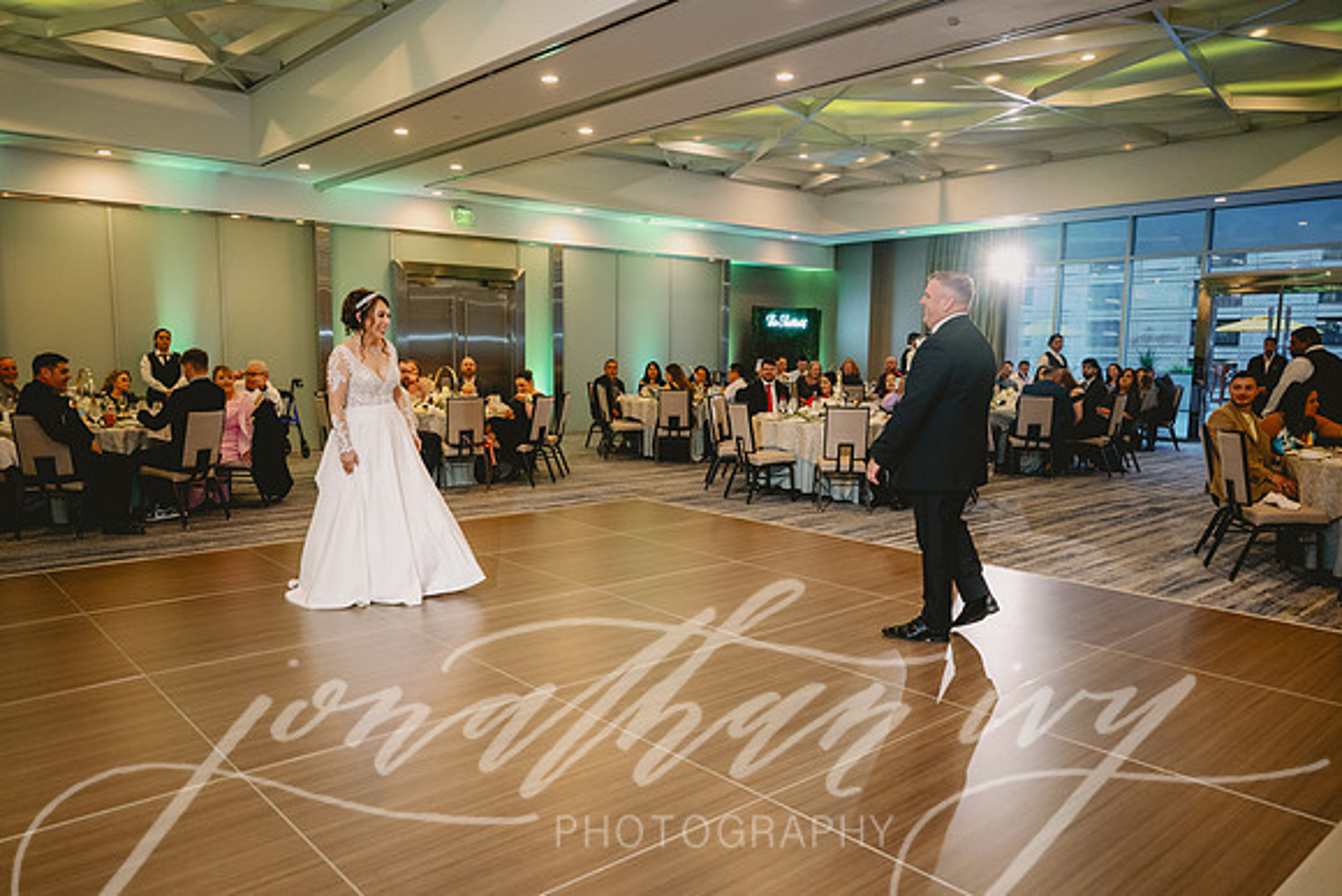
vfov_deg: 50.5
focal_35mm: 25
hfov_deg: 70.4
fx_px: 949
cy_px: 475
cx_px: 630
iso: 1600
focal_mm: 24
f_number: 2.8
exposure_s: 1/160
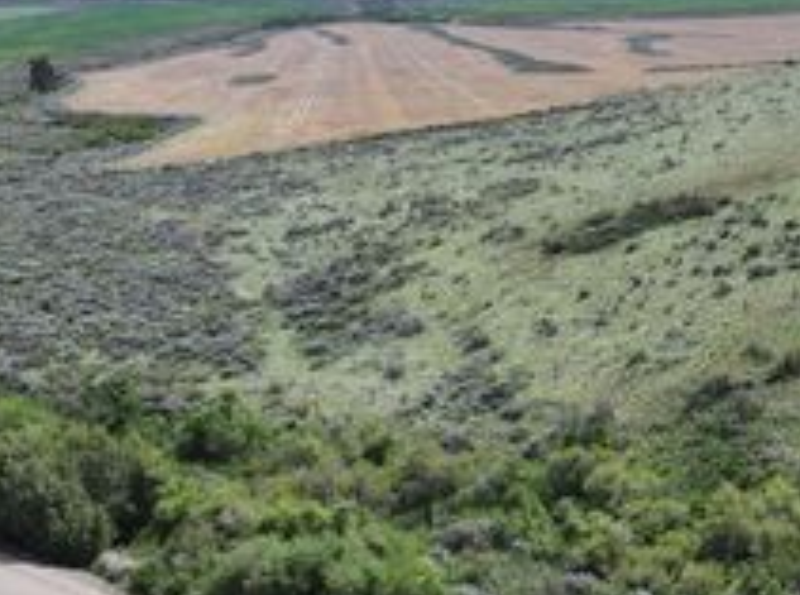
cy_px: 197
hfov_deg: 31.5
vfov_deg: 25.4
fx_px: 1314
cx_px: 785
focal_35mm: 57
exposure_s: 1/2500
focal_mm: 12.29
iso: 190
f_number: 2.8
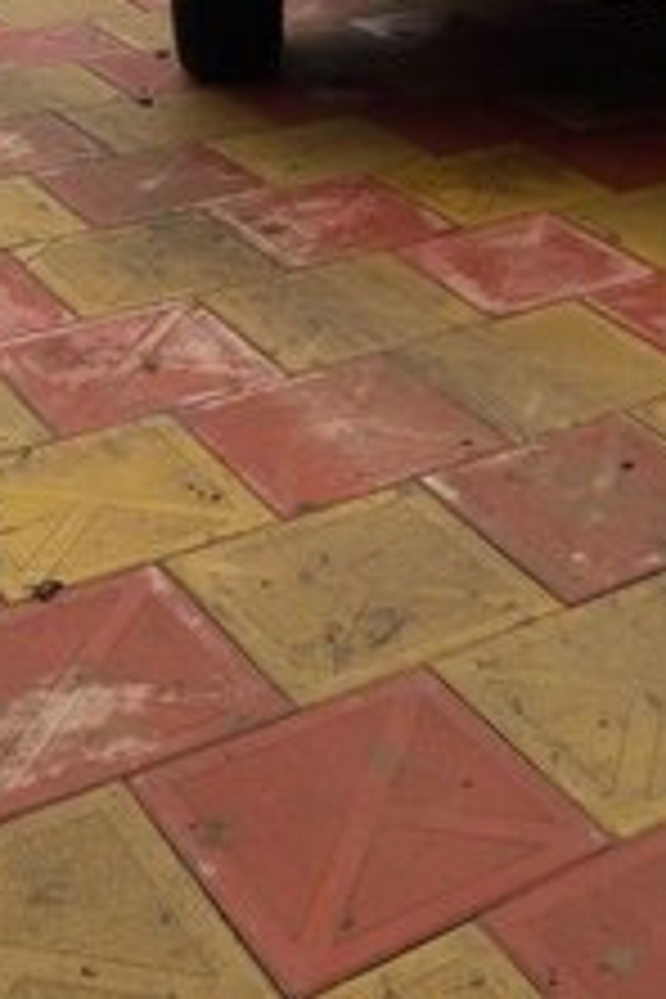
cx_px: 558
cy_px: -112
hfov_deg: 20.6
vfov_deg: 28.1
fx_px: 1804
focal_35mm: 65
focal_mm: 3.7
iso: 40
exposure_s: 1/501
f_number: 1.9
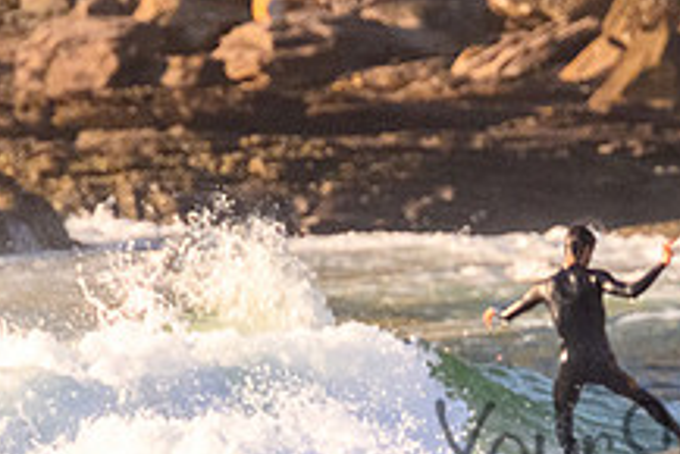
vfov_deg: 0.5
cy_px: 398
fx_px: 52733
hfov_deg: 0.7
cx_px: 672
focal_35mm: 2790
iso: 2500
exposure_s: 1/2000
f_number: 11
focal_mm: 800
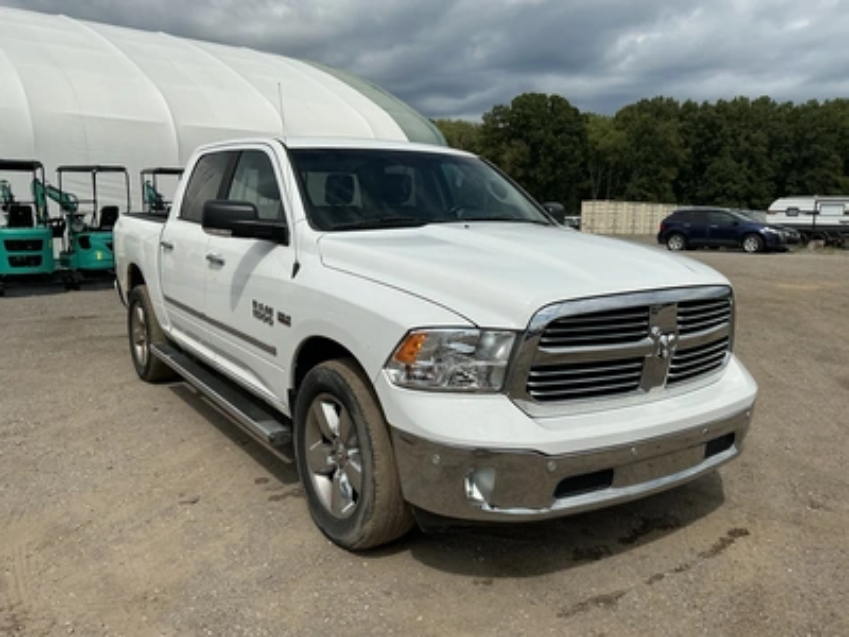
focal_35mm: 28
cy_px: 318
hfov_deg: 63.4
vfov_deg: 49.7
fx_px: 687
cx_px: 424
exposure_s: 1/4785
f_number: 1.8
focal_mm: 3
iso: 25
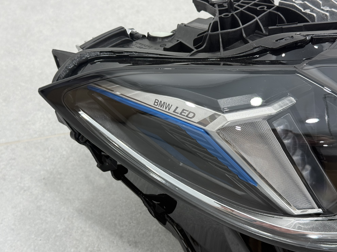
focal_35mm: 49
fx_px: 477
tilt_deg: -46.7
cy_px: 129
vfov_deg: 29.7
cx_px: 171
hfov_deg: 38.9
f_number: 1.78
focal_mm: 6.76
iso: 50
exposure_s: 1/100
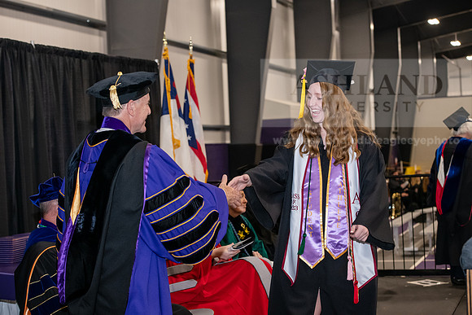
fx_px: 918
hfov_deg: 28.8
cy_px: 158
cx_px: 236
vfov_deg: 19.5
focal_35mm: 70
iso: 2500
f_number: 5
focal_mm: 70
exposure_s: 1/200
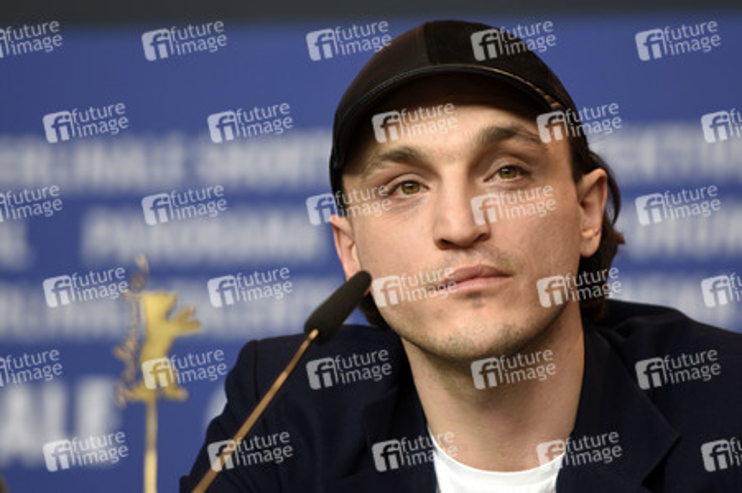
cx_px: 371
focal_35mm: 300
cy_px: 246
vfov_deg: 4.6
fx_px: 6179
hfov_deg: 6.9
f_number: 3.2
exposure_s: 1/320
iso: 640
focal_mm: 200
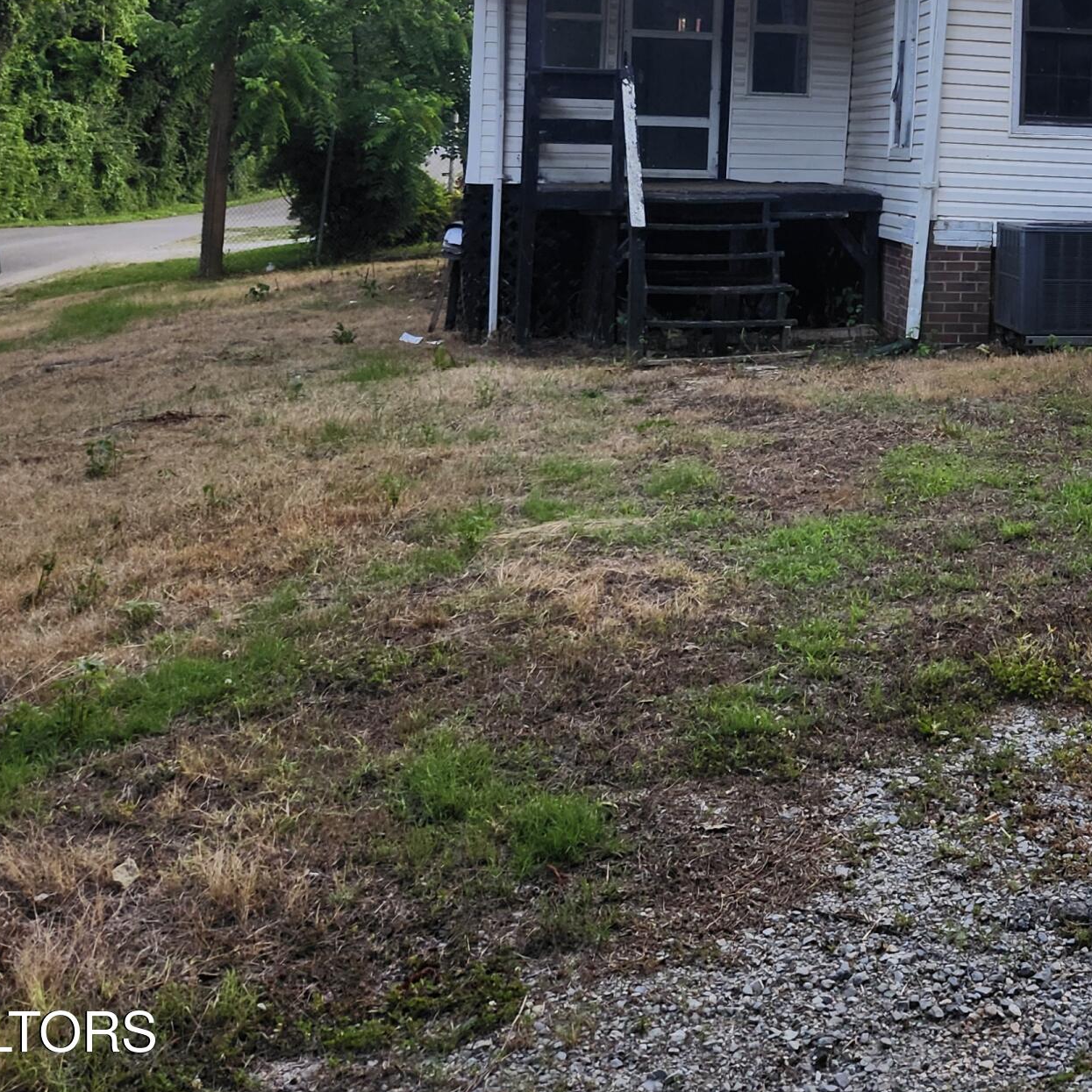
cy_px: 136
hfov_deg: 32.3
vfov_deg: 33.1
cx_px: 1055
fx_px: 1749
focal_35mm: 49
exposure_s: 1/180
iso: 100
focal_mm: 5.54
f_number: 1.8
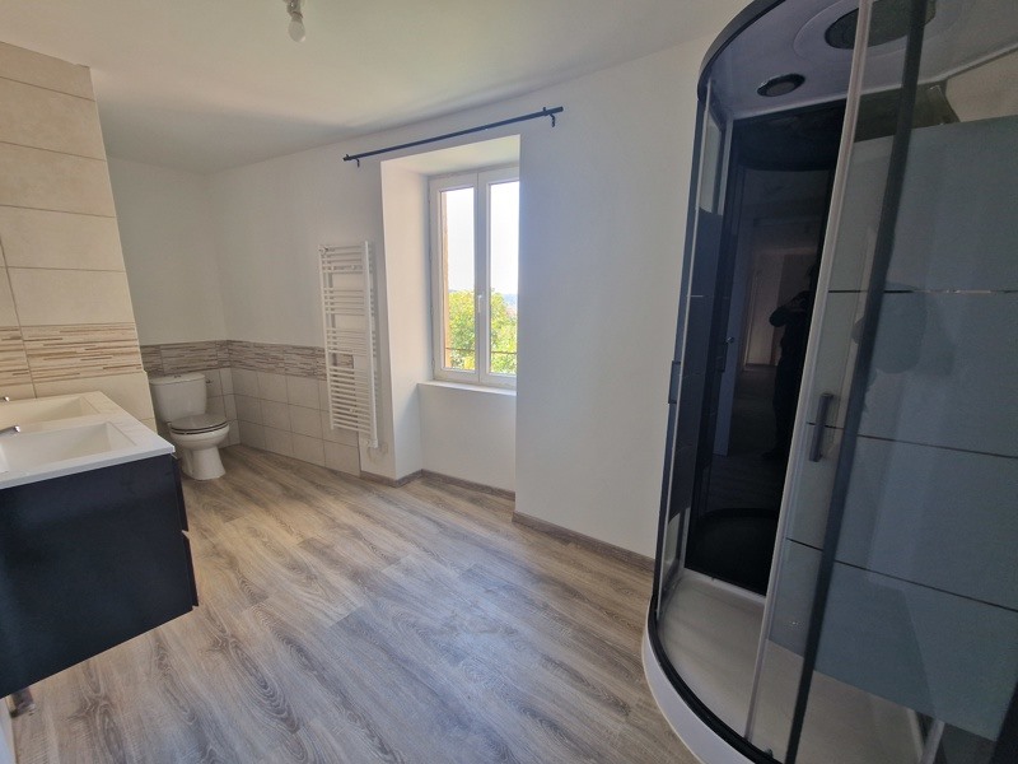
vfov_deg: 89.9
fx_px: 382
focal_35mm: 13
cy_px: 382
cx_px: 509
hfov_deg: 106.2
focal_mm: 2.2
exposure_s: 1/50
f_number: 2.2
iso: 100
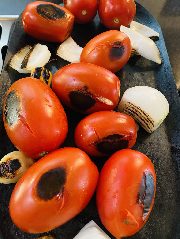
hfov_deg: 53.1
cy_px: 120
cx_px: 90
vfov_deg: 67.3
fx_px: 180
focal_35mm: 26
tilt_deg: -62.1
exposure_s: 1/30
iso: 500
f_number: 1.8
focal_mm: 4.25
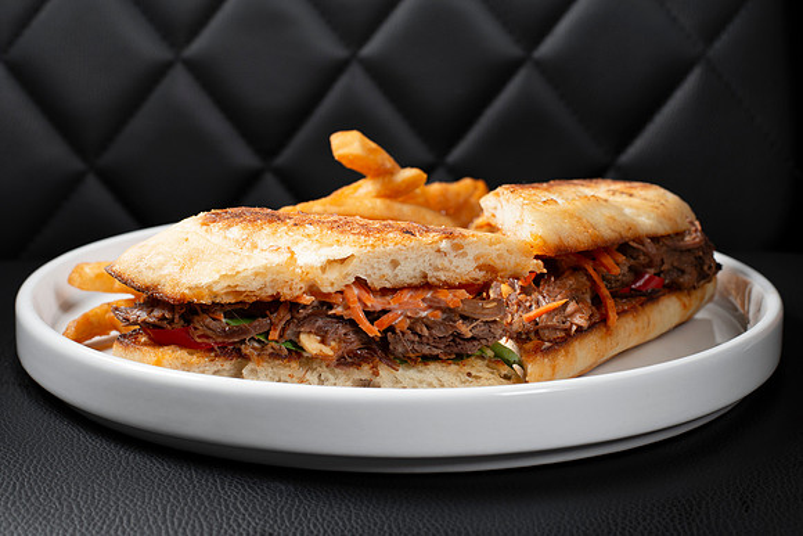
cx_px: 401
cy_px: 263
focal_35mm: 64
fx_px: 1426
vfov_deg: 21.3
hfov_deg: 31.4
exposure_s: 1/250
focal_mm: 50
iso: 200
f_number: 8
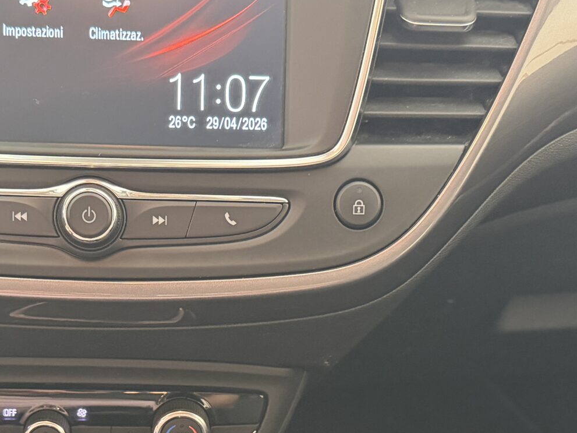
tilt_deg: -36.0
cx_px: 205
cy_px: 376
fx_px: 1033
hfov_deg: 31.0
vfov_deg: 23.1
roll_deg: -3.9
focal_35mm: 62
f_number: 1.78
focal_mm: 6.76
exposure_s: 1/60
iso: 800
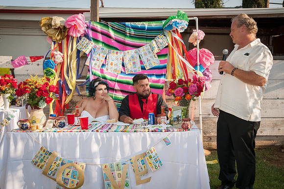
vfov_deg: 30.4
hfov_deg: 44.5
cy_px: 94
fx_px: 347
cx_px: 142
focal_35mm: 44
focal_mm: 44
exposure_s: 1/250
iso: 200
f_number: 10
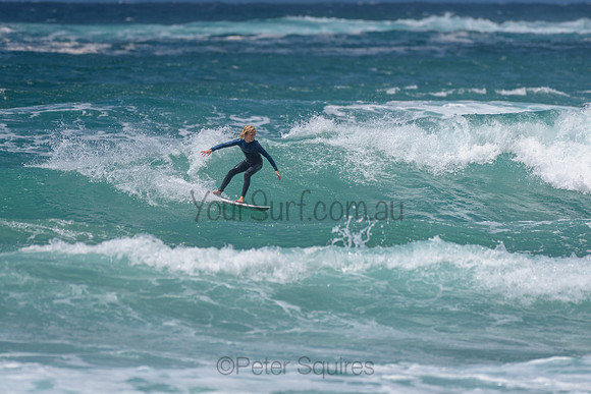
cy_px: 152
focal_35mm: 614
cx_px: 246
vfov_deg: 2.2
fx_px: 10086
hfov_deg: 3.4
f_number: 5.6
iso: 90
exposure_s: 1/2000
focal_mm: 500
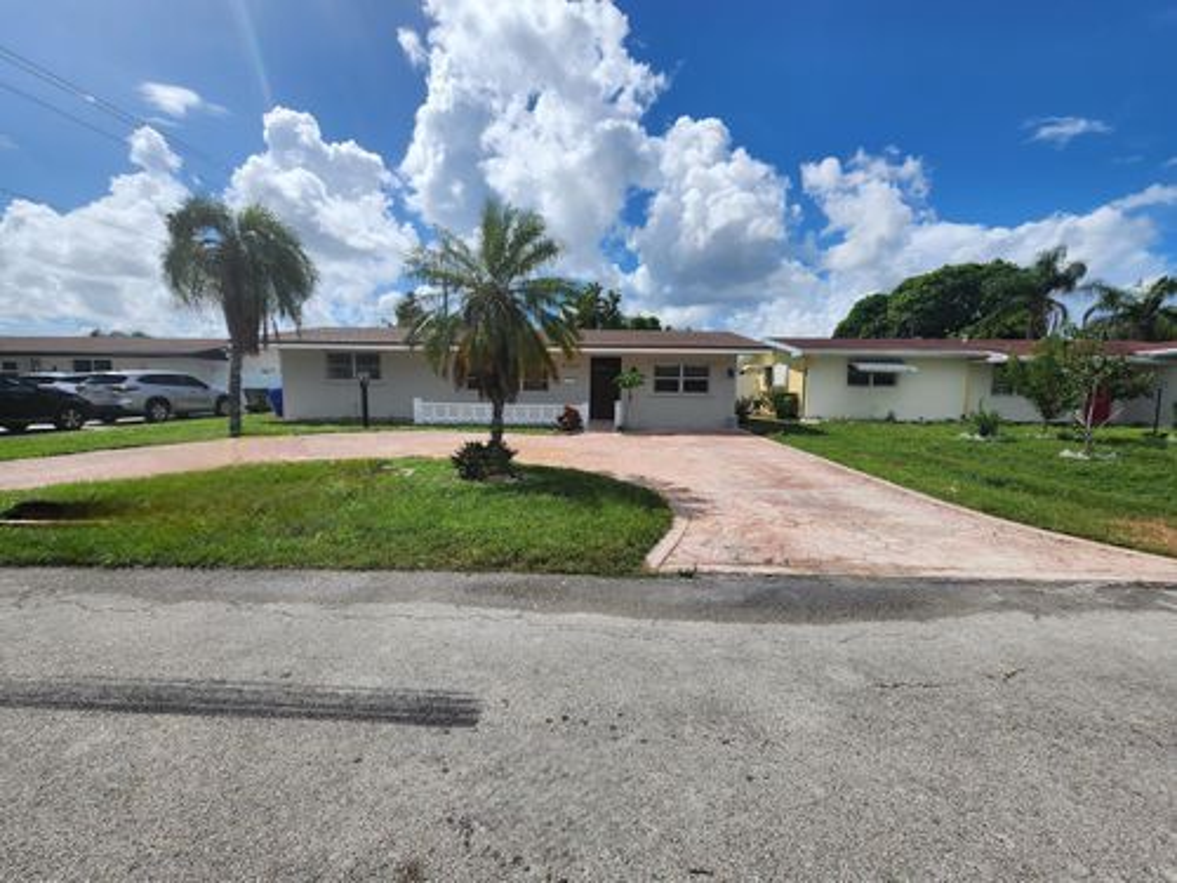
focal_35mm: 13
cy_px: 442
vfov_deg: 89.9
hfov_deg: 106.2
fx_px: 442
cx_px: 588
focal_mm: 2.2
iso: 50
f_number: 2.2
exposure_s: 1/5000
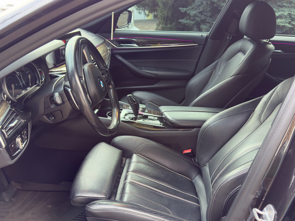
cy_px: 110
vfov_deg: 40.7
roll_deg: -2.8
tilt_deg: -25.8
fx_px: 298
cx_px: 148
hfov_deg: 52.6
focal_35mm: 35
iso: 200
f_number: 1.78
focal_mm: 6.76
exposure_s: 1/60
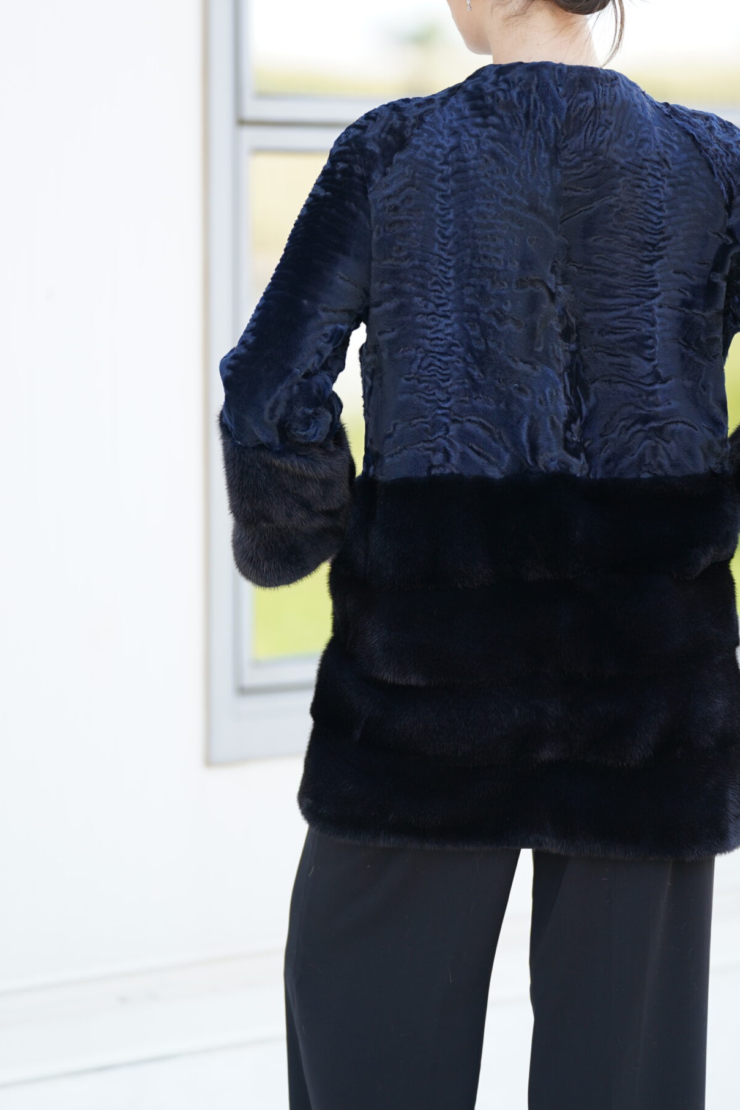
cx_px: 377
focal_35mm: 240
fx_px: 7398
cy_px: 426
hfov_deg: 5.7
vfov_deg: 8.6
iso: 160
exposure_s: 1/250
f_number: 2.8
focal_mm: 170
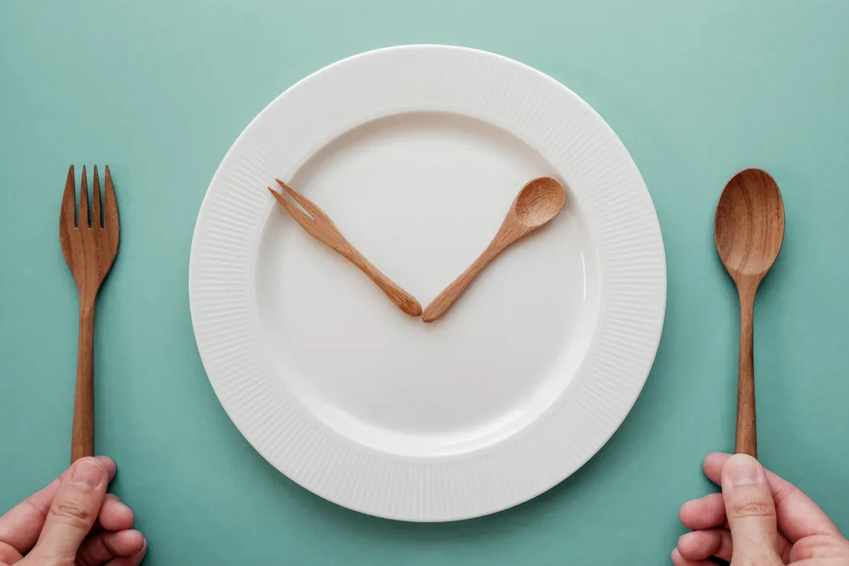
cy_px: 275
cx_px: 432
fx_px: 778
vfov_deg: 40.0
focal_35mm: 33
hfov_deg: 57.2
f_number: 5.6
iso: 250
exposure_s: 1/100
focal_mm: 21.3
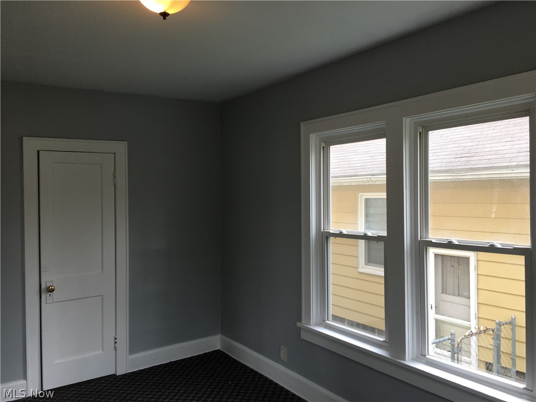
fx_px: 449
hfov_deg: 61.7
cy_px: 201
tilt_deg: +0.8
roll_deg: -0.2
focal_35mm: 29
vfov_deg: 48.2
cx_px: 268
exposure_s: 1/120
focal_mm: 4.15
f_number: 2.2
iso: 32
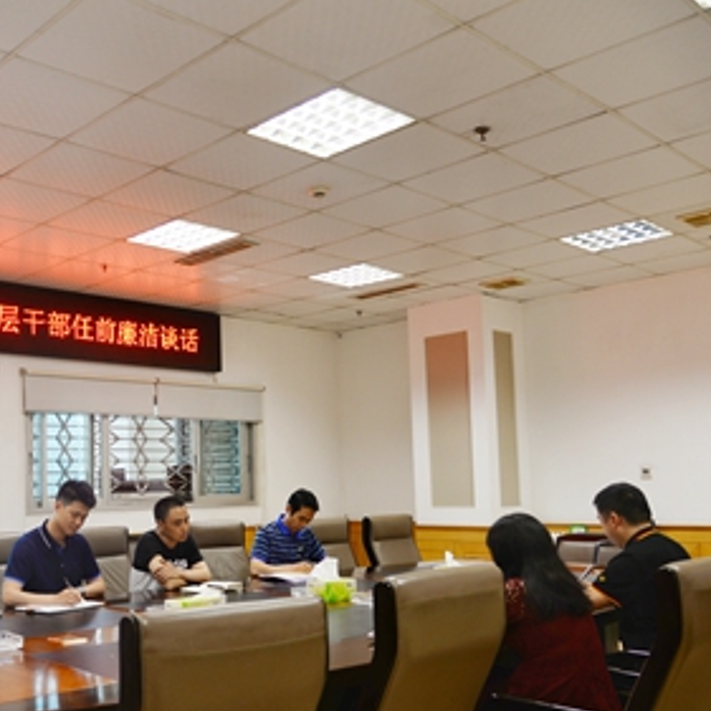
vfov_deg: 44.8
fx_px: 860
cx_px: 172
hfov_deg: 43.4
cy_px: 415
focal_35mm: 37
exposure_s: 1/50
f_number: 4
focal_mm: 24
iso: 200
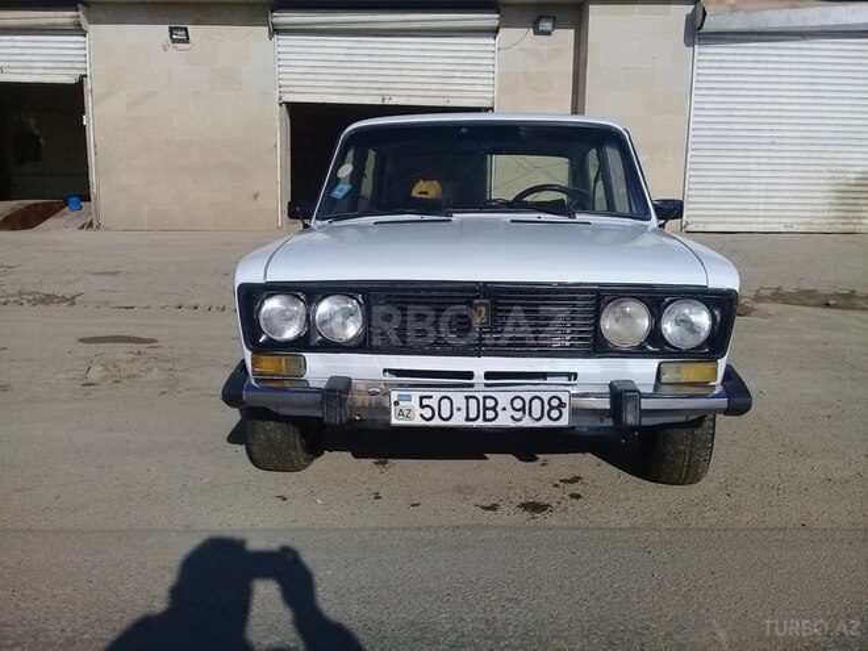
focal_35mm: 31
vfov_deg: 45.4
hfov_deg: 58.4
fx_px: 777
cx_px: 434
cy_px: 326
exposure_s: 1/3509
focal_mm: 3.3
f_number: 2.2
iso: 50
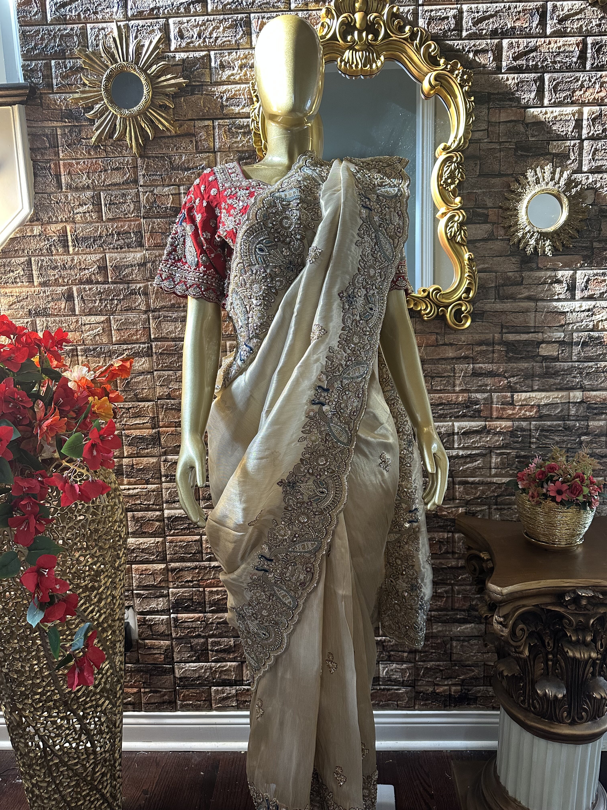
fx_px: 561
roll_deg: +1.3
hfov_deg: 56.8
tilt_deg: -10.6
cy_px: 405
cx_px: 304
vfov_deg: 71.6
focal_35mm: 24
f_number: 1.78
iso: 250
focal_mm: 6.86
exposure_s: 1/82
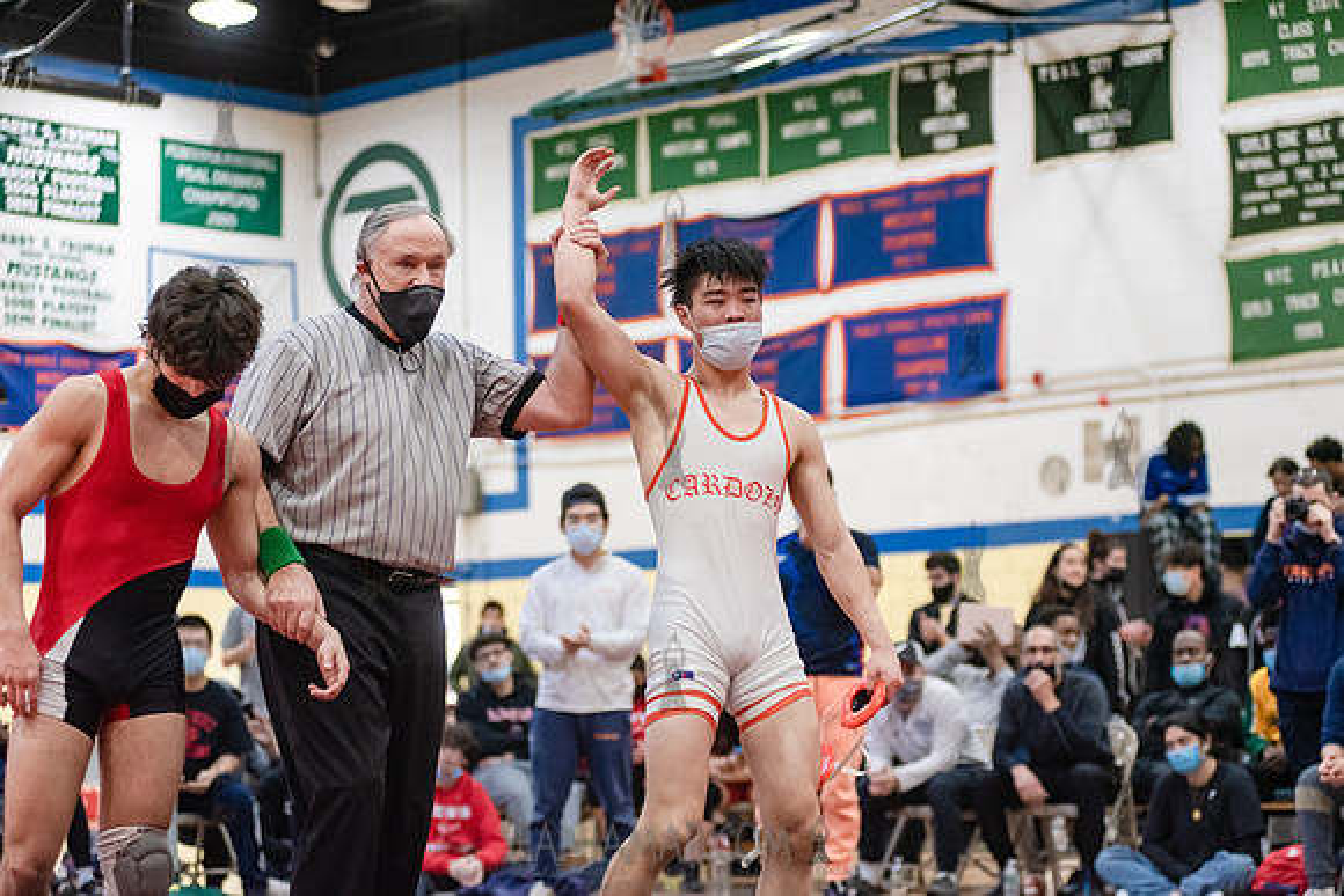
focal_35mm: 86
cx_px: 672
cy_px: 448
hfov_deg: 23.6
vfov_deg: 15.9
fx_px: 3211
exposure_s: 1/400
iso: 4000
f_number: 3.5
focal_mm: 86
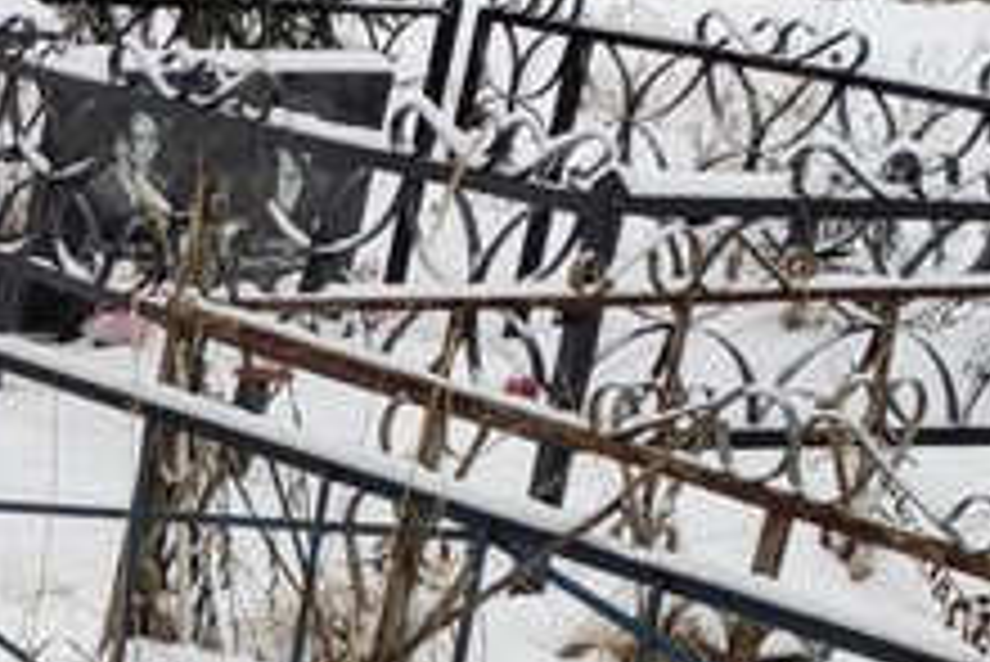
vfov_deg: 10.7
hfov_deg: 14.3
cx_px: -806
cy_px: 806
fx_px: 3467
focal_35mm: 126
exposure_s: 1/421
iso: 112
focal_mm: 4.77
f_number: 1.75
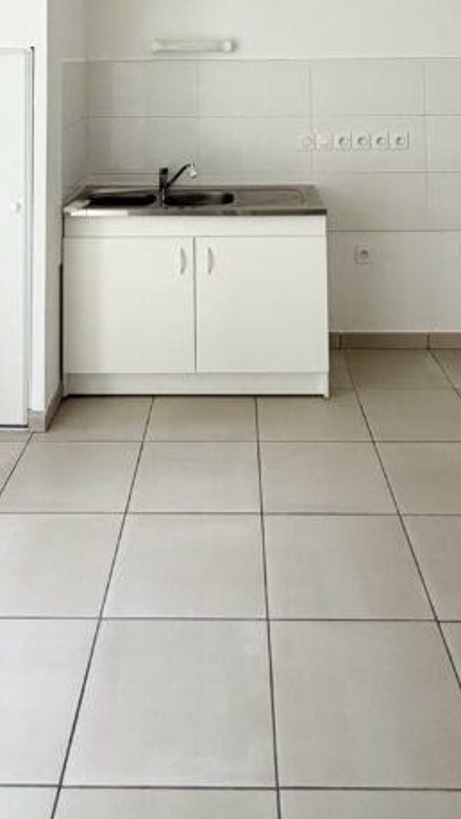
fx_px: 739
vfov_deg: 48.9
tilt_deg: +4.0
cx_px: 225
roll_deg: +0.2
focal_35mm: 34
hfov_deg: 34.6
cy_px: 23
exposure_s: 1/121
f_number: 2.2
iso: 125
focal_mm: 2.22
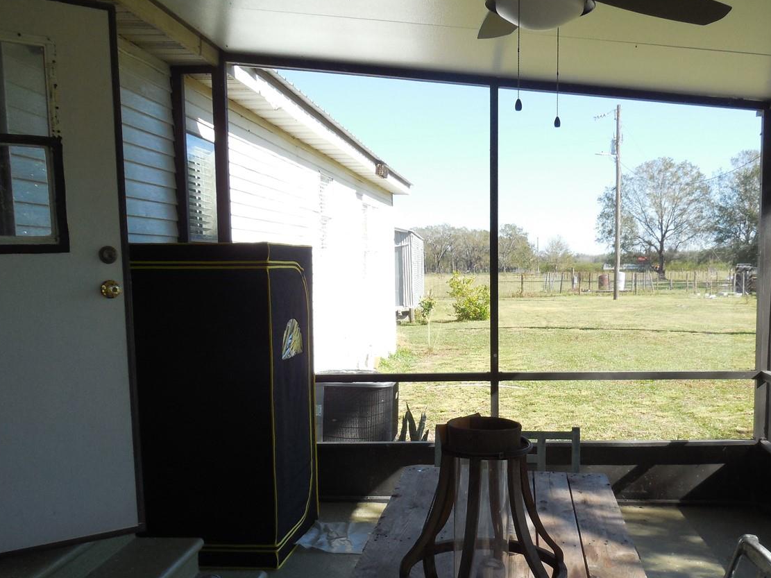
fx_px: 802
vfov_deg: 39.4
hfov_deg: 50.9
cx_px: 478
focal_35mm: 36
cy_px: 362
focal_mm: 4.5
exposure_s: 1/400
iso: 125
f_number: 3.1
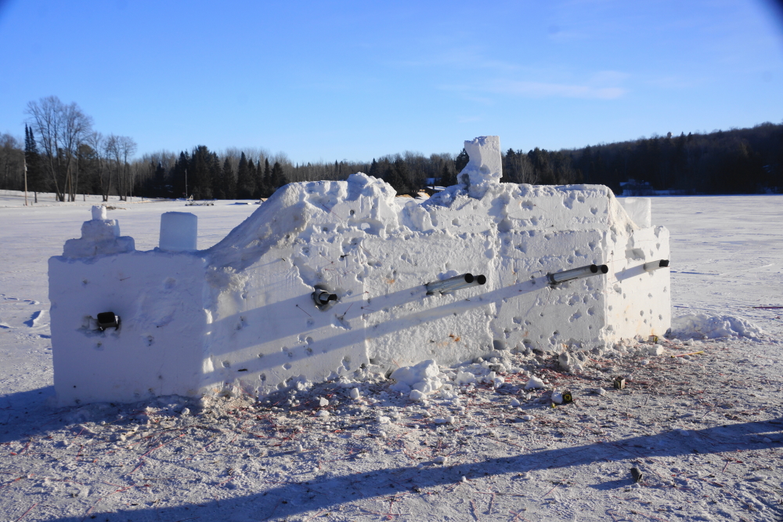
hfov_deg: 57.2
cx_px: 392
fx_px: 717
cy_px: 261
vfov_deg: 39.9
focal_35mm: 33
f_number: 10
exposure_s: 1/100
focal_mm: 22
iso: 100
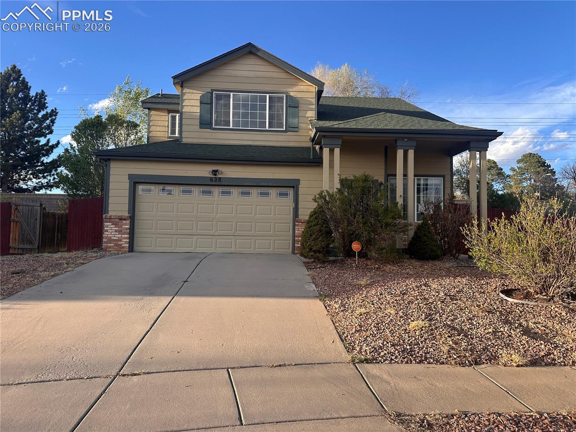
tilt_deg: +3.3
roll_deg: -1.3
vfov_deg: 56.8
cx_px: 288
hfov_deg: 71.6
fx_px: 399
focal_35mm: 24
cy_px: 216
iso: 80
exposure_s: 1/1357
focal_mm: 6.86
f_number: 1.78
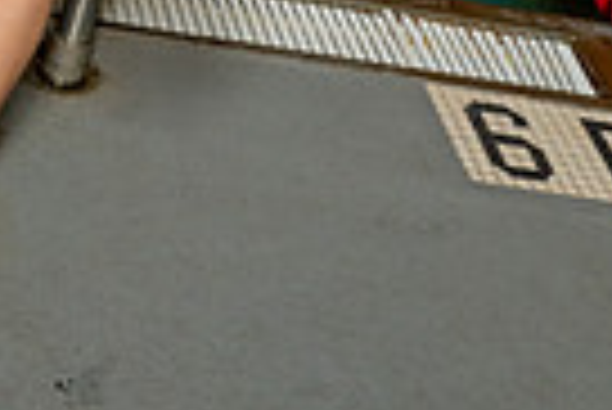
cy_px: -518
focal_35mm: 106
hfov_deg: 18.9
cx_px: 58
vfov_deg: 11.2
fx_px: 1804
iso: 1600
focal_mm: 32
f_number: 8
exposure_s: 1/250
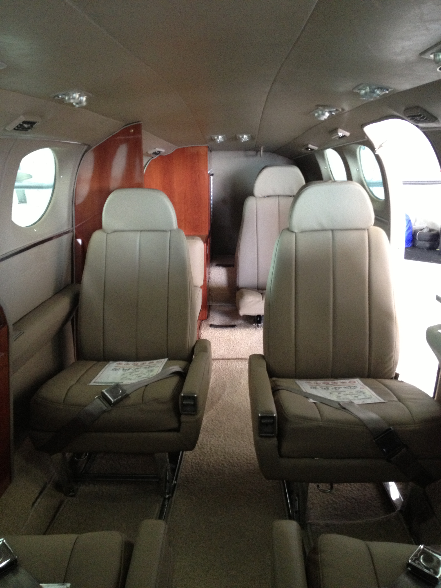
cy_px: 294
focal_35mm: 35
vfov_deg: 52.6
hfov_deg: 40.7
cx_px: 220
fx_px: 595
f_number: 2.4
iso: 200
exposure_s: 1/20
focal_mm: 4.28
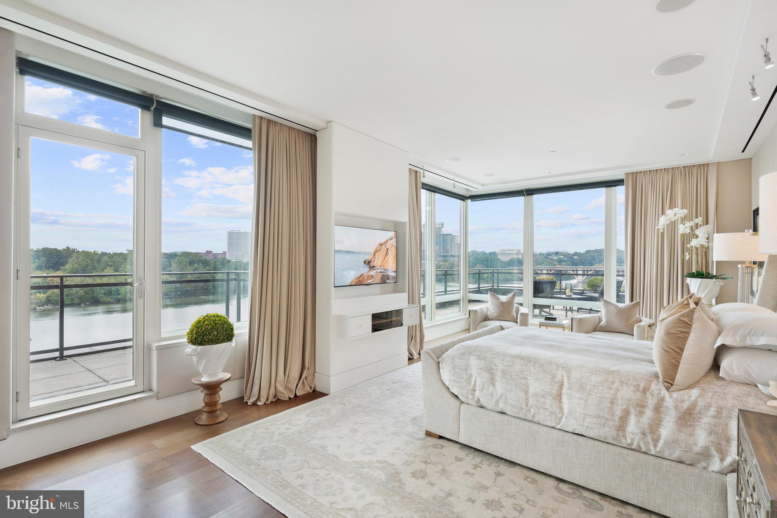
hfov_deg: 91.6
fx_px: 378
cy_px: 259
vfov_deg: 68.9
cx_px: 388
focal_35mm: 18
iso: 400
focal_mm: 17.5
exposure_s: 1/13
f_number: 8
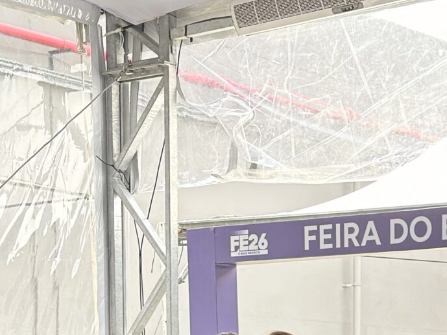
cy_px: 580
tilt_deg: -4.5
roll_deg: +0.0
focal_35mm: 104
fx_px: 1343
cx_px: 281
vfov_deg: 13.0
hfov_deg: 18.9
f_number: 1.78
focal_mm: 6.76
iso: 100
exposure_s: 1/598
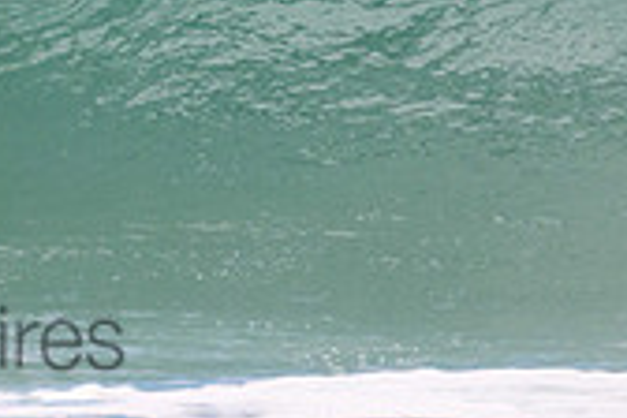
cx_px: -164
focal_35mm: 2764
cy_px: -282
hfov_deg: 0.7
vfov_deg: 0.5
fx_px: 48136
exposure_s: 1/2000
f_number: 11
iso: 1400
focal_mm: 800
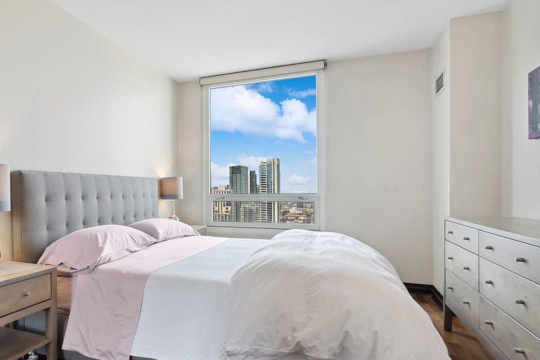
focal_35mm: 23
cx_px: 156
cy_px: 197
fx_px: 345
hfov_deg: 72.4
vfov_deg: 55.0
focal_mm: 16
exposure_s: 1/160
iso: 320
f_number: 7.1
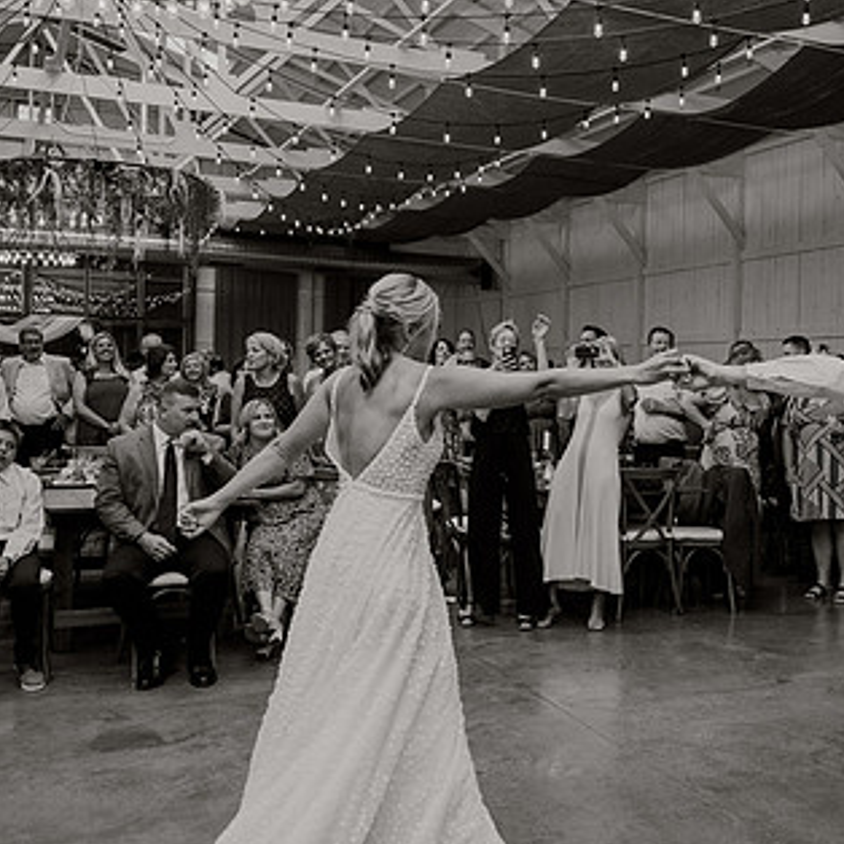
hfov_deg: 41.3
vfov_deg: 41.8
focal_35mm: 40
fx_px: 1103
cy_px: 377
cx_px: 559
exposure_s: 1/200
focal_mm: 24
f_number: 2.8
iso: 125
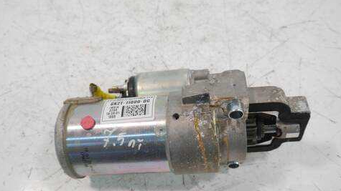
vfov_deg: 35.5
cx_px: 169
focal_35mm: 33
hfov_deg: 59.5
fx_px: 298
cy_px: 114
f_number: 3.5
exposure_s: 1/60
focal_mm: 15
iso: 400
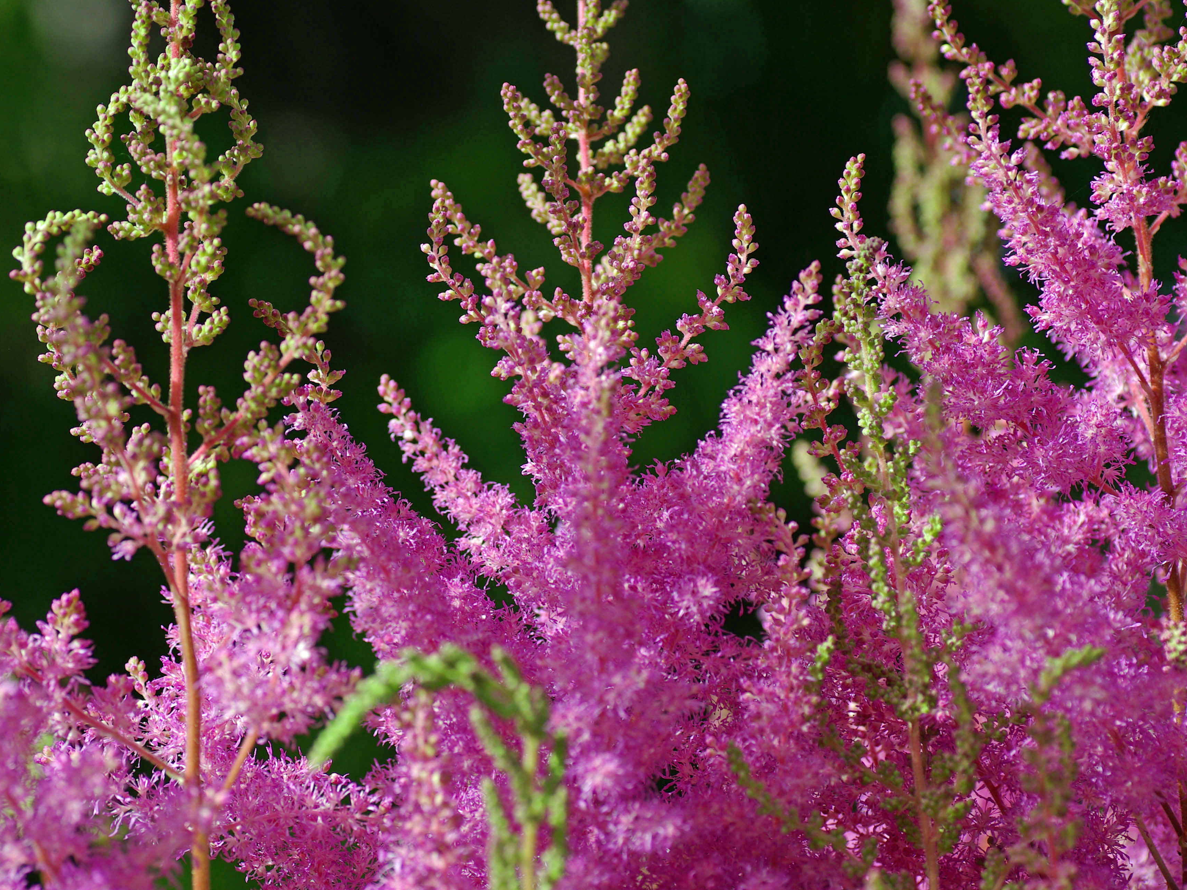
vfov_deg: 10.2
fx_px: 5006
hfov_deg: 13.5
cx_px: 571
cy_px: 445
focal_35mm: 146
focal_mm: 90
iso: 100
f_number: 5
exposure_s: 1/250
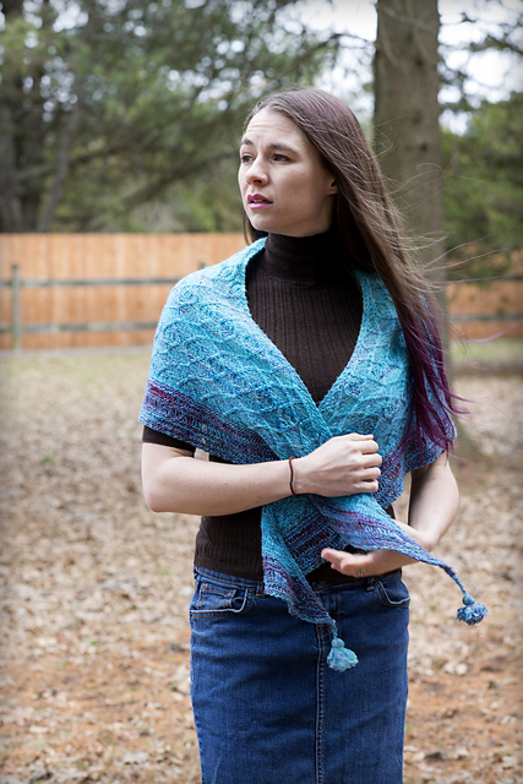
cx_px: 262
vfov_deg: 23.9
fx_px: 1851
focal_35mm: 85
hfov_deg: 16.1
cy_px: 392
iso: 200
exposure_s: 1/80
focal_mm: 85
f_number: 5.6
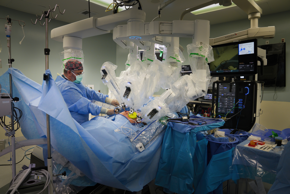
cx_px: 145
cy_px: 97
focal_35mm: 24
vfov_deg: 53.1
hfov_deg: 73.7
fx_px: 193
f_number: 6.3
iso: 1600
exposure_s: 1/125
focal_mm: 24
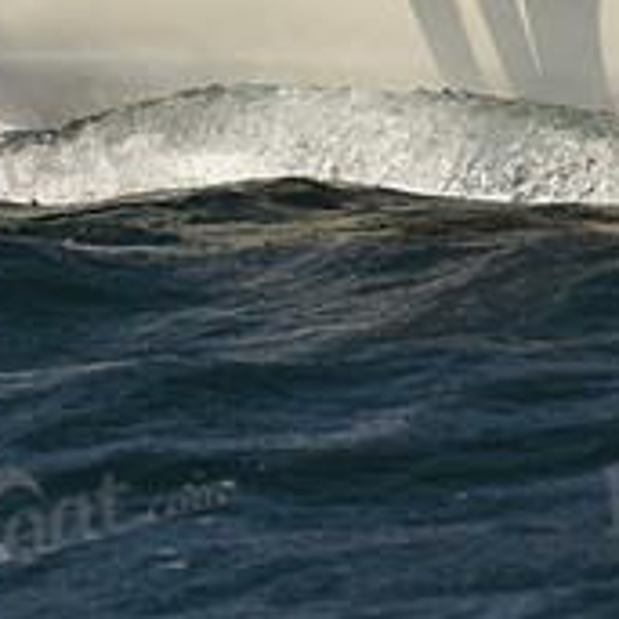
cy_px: -63
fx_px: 12806
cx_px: 416
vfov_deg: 2.8
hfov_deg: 2.8
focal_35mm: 633
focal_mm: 220
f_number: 7.1
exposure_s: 1/1000
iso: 250
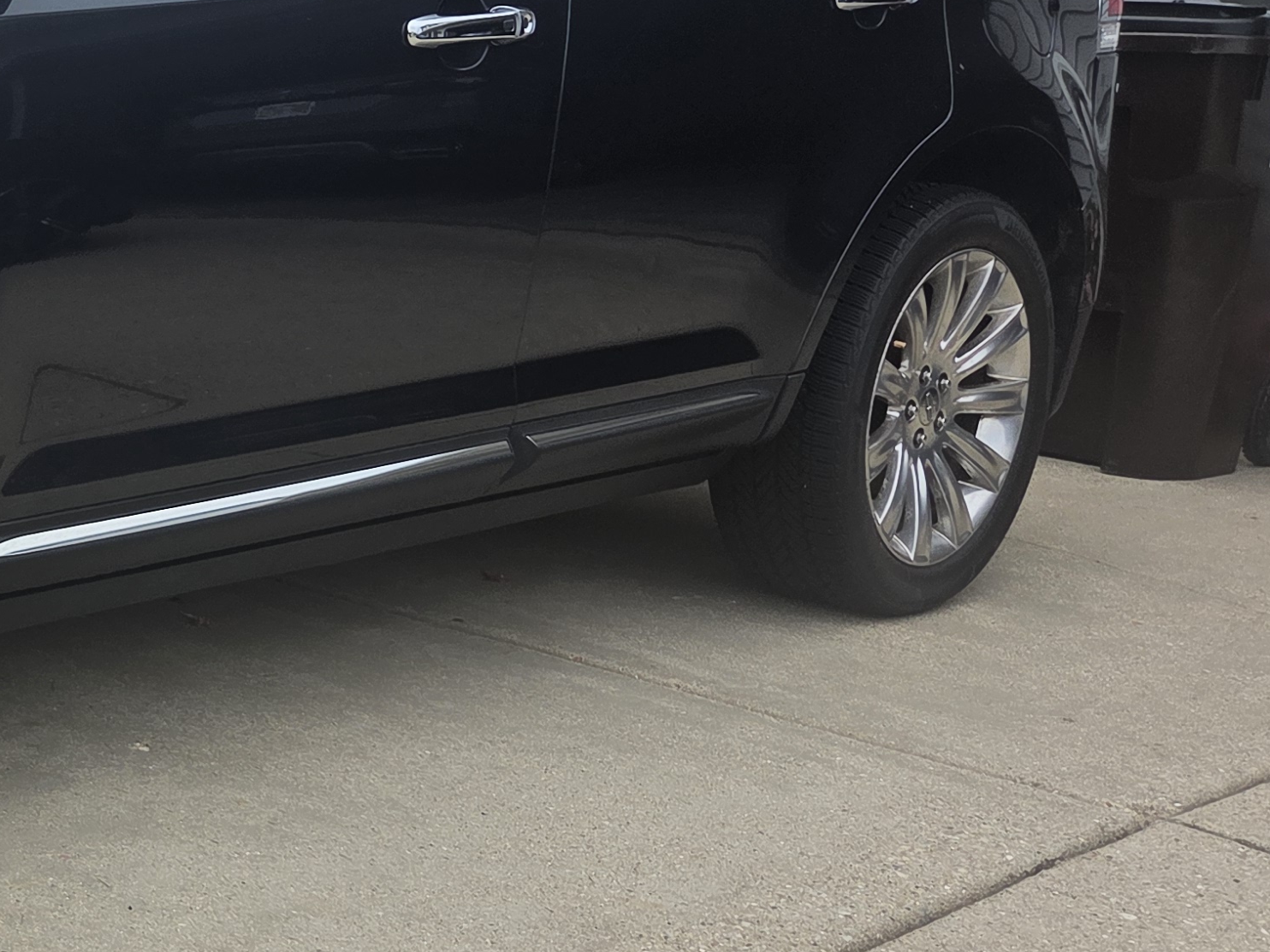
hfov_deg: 27.3
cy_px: 464
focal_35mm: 62
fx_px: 2275
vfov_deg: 23.6
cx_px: -269
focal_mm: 5.4
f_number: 1.8
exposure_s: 1/3160
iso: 80
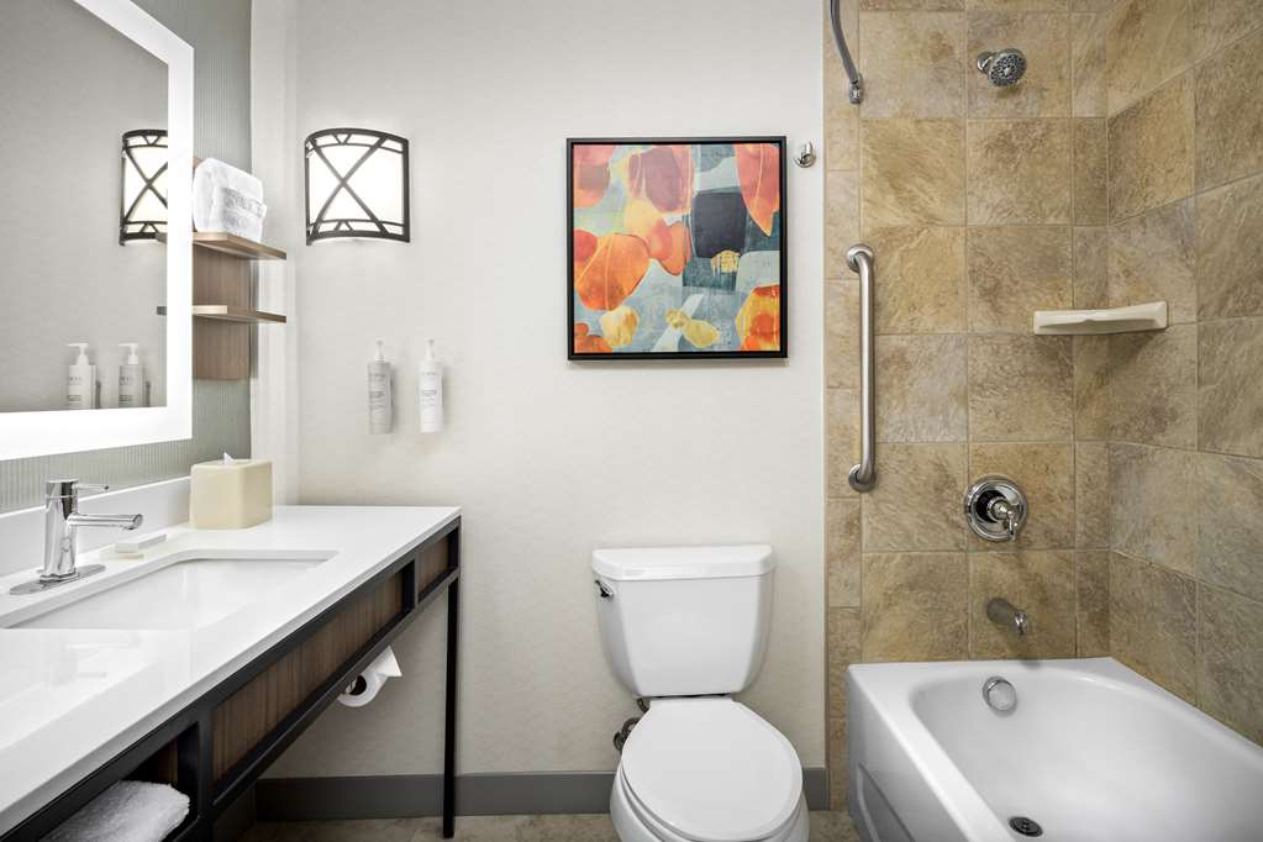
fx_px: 667
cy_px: 421
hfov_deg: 86.9
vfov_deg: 64.6
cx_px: 632
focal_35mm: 19
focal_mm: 19
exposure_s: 1/250
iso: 400
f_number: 11
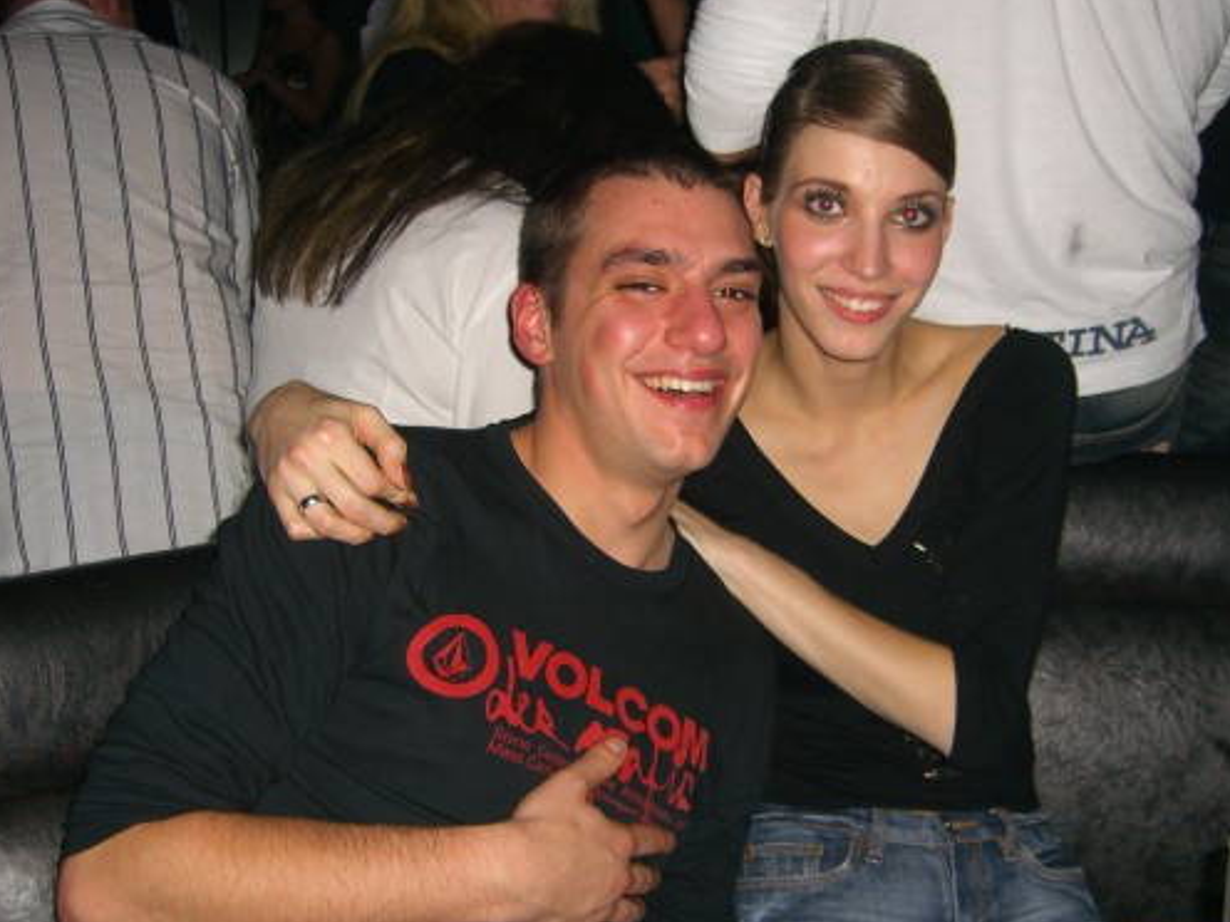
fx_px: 1635
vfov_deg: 31.5
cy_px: 508
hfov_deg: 41.2
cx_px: 675
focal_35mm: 46
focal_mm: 7.9
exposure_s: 1/60
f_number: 2.8
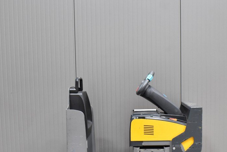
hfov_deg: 38.1
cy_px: 115
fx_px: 328
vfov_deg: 25.7
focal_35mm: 52
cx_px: 132
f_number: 5
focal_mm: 20
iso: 1600
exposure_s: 1/30
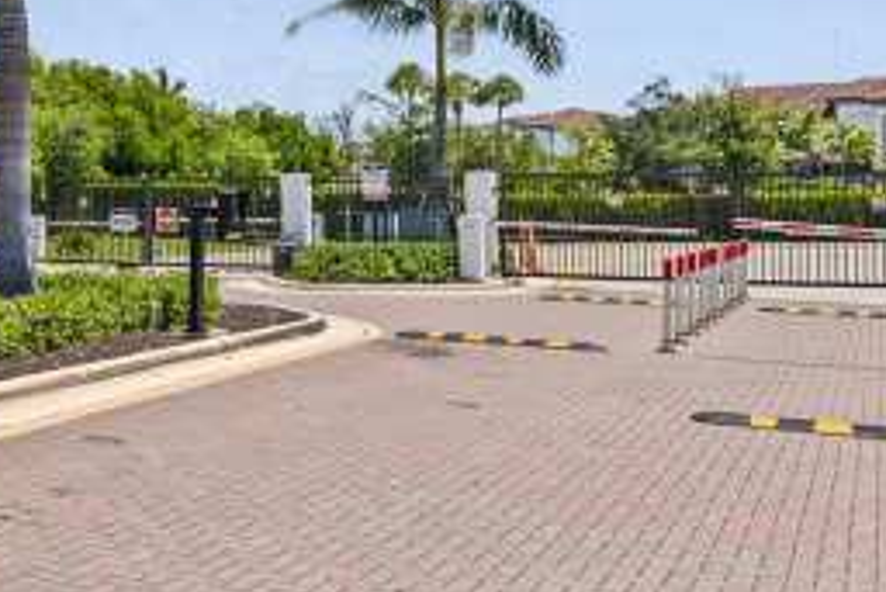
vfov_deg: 26.7
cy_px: 147
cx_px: 59
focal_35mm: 50
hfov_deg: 36.6
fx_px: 1231
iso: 100
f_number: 5
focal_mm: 16
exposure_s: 1/60
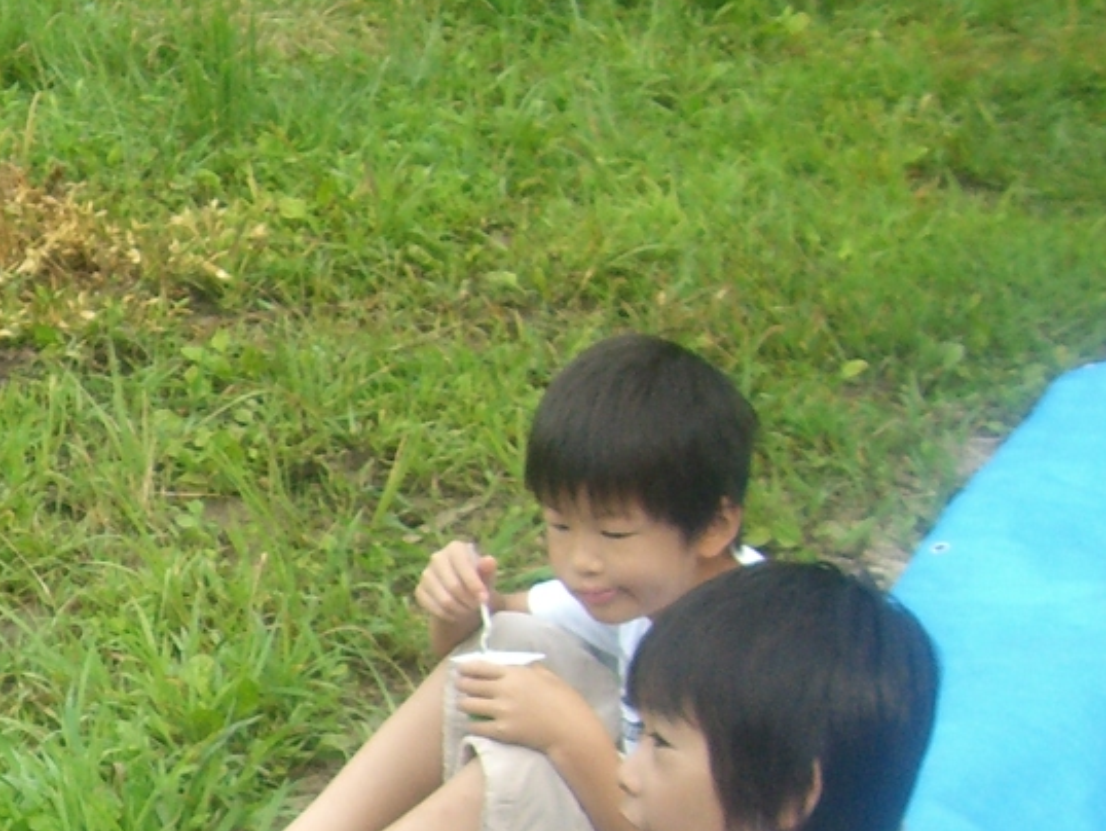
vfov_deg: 12.9
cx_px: -247
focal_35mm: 113
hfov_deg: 16.6
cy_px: 854
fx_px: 3612
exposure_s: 1/125
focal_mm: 6.2
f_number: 2.7
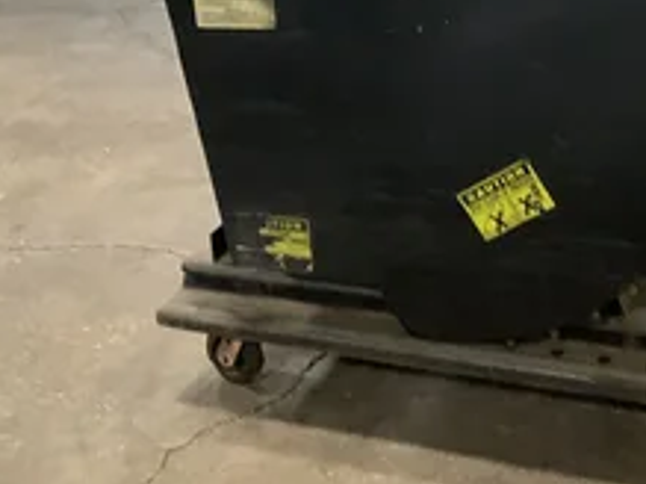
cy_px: 77
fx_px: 989
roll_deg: +1.2
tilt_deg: -19.3
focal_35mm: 53
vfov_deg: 26.8
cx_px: 493
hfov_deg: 35.3
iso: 320
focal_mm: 3
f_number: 1.8
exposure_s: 1/40
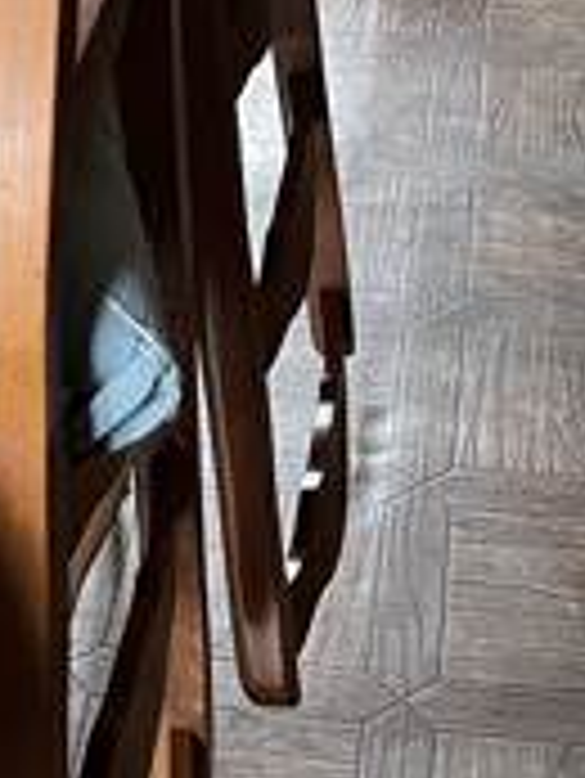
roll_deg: +0.5
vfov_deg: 14.6
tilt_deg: -16.2
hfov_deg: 12.3
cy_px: -567
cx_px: 162
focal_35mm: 120
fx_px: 2701
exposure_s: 1/50
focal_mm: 5.1
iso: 160
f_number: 1.6
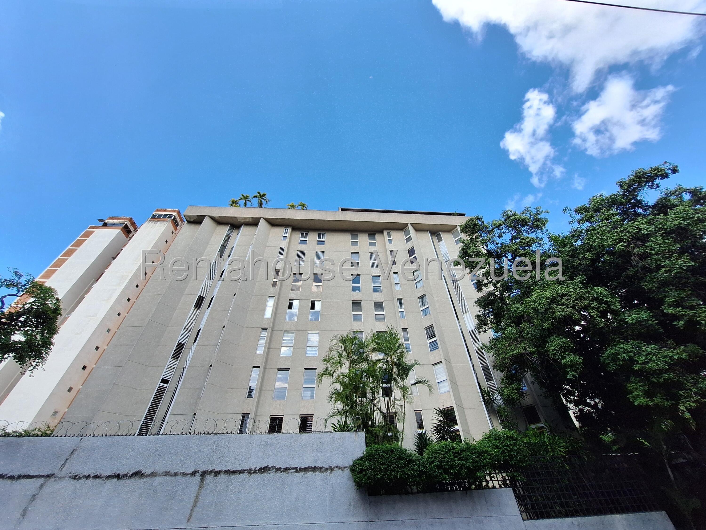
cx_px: 353
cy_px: 265
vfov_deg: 89.9
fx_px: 265
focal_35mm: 13
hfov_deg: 106.2
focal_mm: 1.74
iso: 40
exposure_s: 1/865
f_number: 2.2
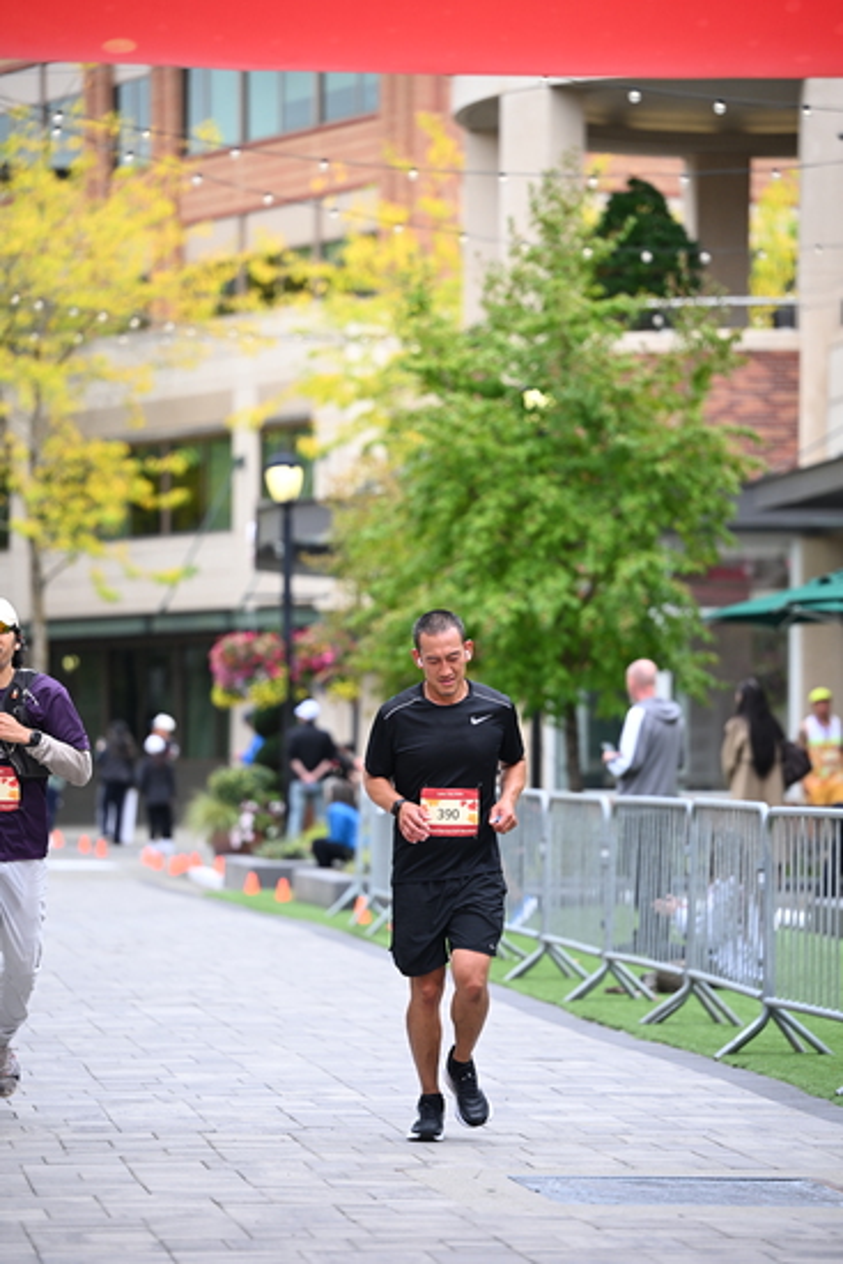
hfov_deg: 9.8
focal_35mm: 140
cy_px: 632
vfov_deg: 14.6
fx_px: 4914
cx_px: 422
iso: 640
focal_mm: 140
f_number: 2.8
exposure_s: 1/1600
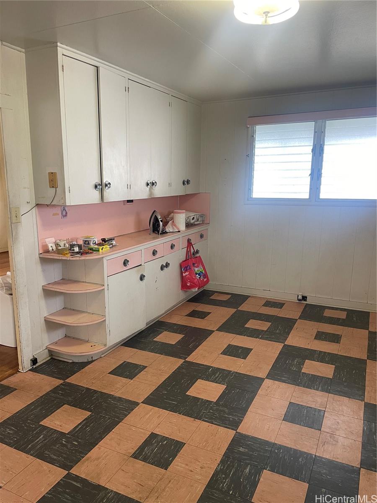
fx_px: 378
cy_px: 252
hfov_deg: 53.1
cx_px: 188
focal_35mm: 26
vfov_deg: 67.3
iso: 100
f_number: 1.6
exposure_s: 1/60
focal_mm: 4.2
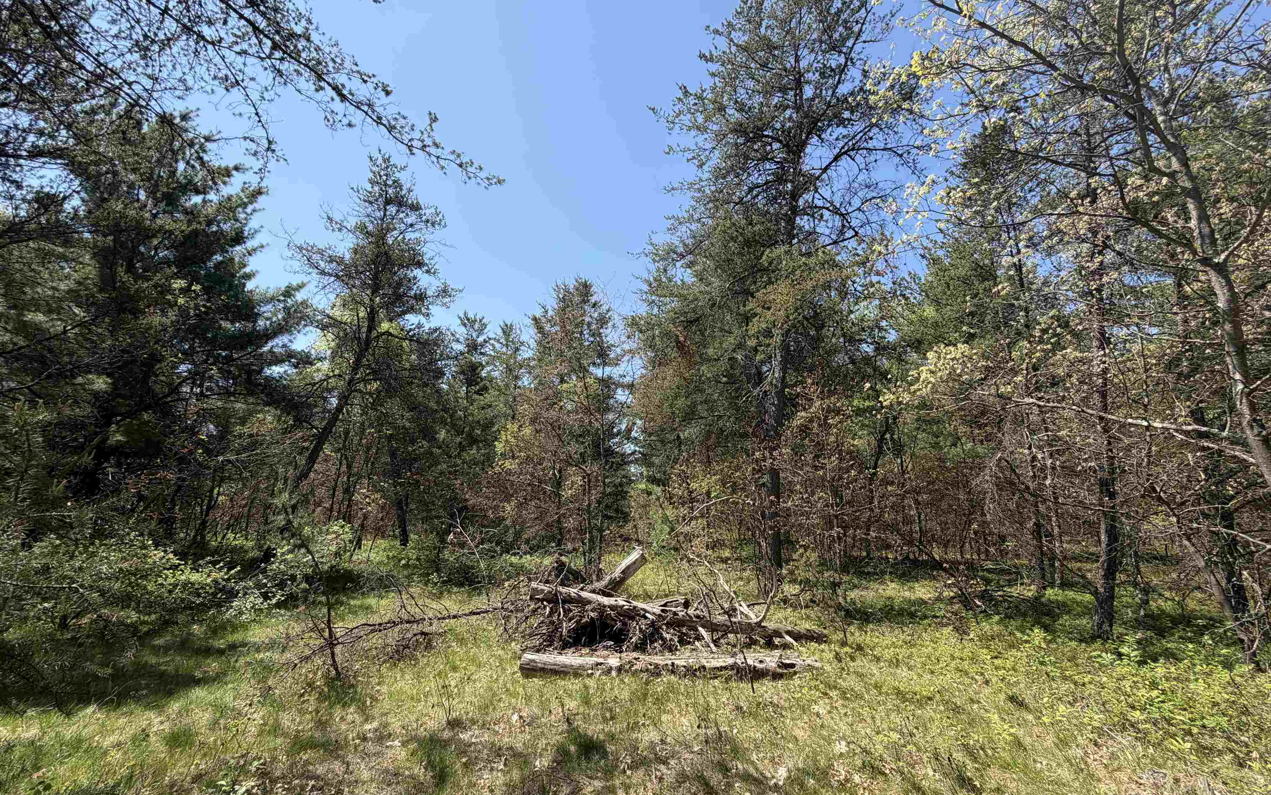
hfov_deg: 101.5
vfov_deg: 74.8
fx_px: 520
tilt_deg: +13.5
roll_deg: -0.5
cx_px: 629
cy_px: 398
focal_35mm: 15
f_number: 2.2
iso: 40
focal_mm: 2.22
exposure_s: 1/770
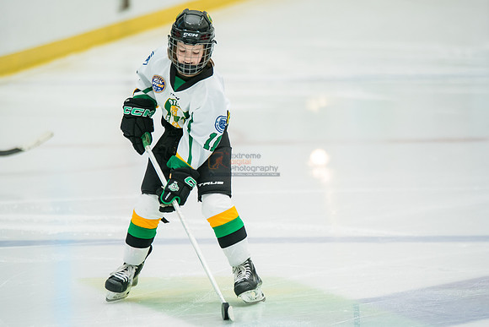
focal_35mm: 351
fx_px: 4766
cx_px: 243
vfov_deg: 3.9
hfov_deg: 5.9
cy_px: 171
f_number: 3.2
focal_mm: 300
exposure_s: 1/1250
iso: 3200
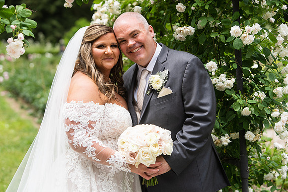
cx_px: 144
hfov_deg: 21.5
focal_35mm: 95
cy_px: 96
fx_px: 760
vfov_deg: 14.4
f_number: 4
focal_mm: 95
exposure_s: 1/1000
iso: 200
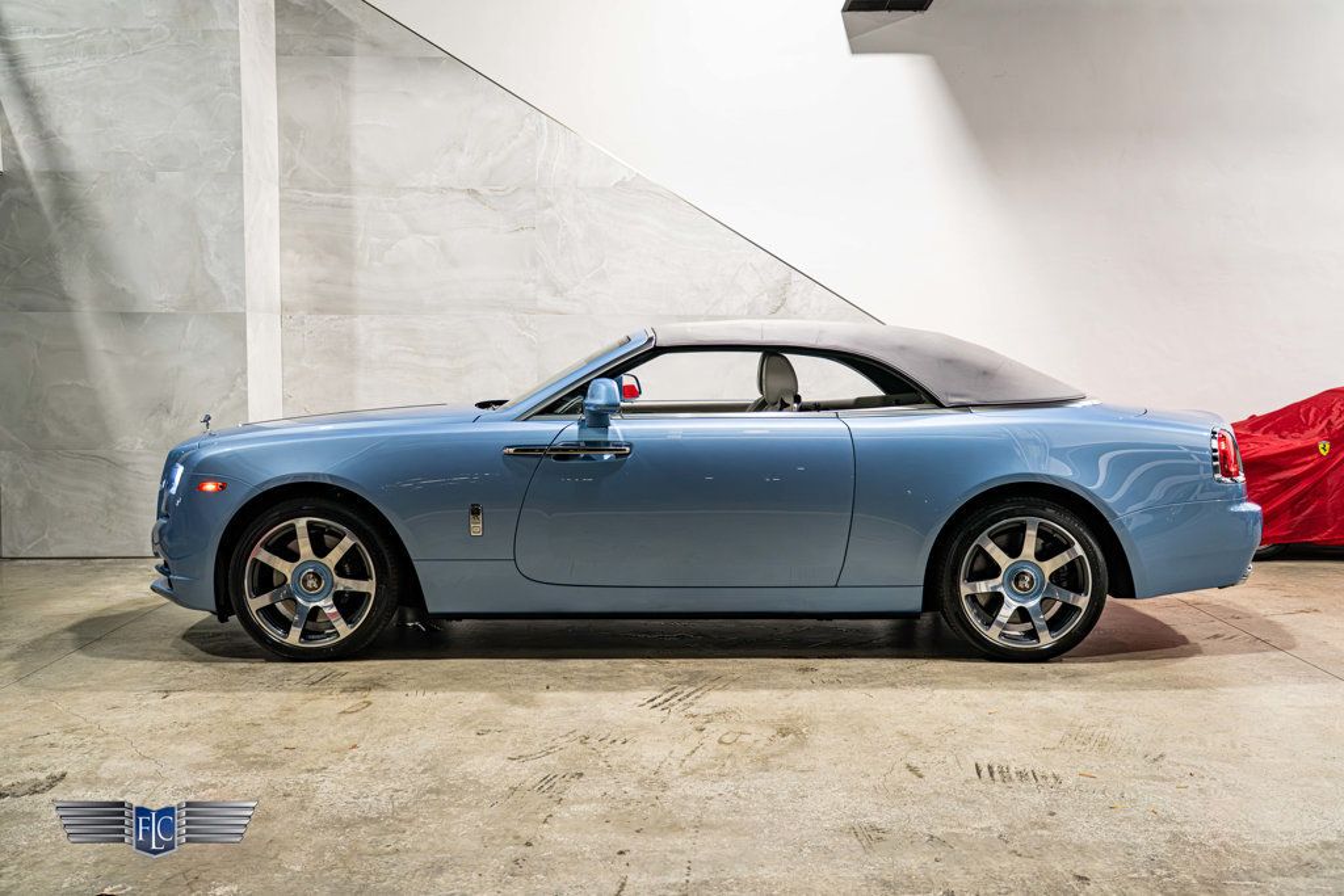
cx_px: 662
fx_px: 1325
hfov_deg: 53.8
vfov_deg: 37.4
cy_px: 442
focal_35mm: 35
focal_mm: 35
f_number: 4
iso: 1600
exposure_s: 1/60
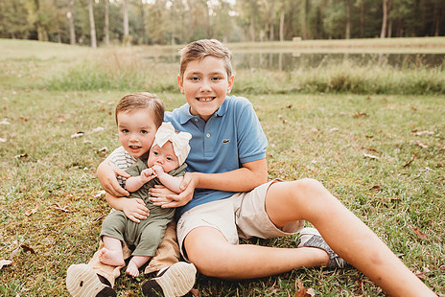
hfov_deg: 61.6
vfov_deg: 43.7
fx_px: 371
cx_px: 191
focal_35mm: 30
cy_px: 156
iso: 1000
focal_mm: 24
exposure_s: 1/125
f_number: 2.5
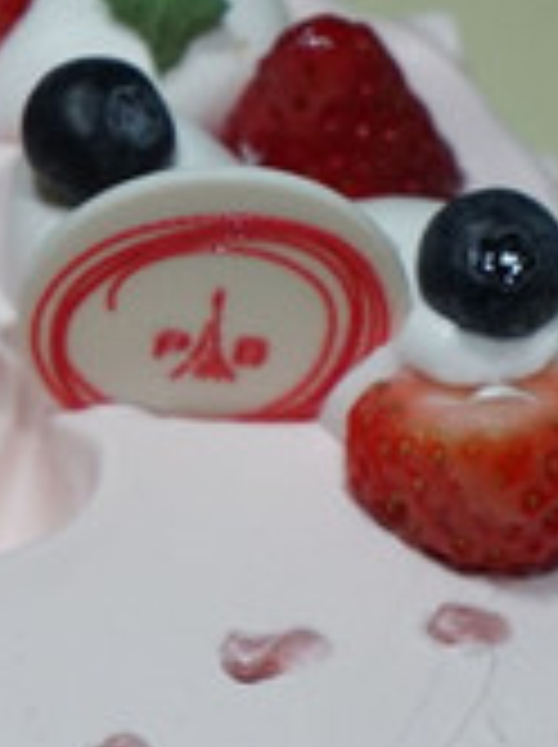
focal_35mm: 256
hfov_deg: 5.7
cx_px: -220
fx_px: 5516
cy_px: 767
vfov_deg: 7.7
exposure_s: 1/160
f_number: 4
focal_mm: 69
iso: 1000
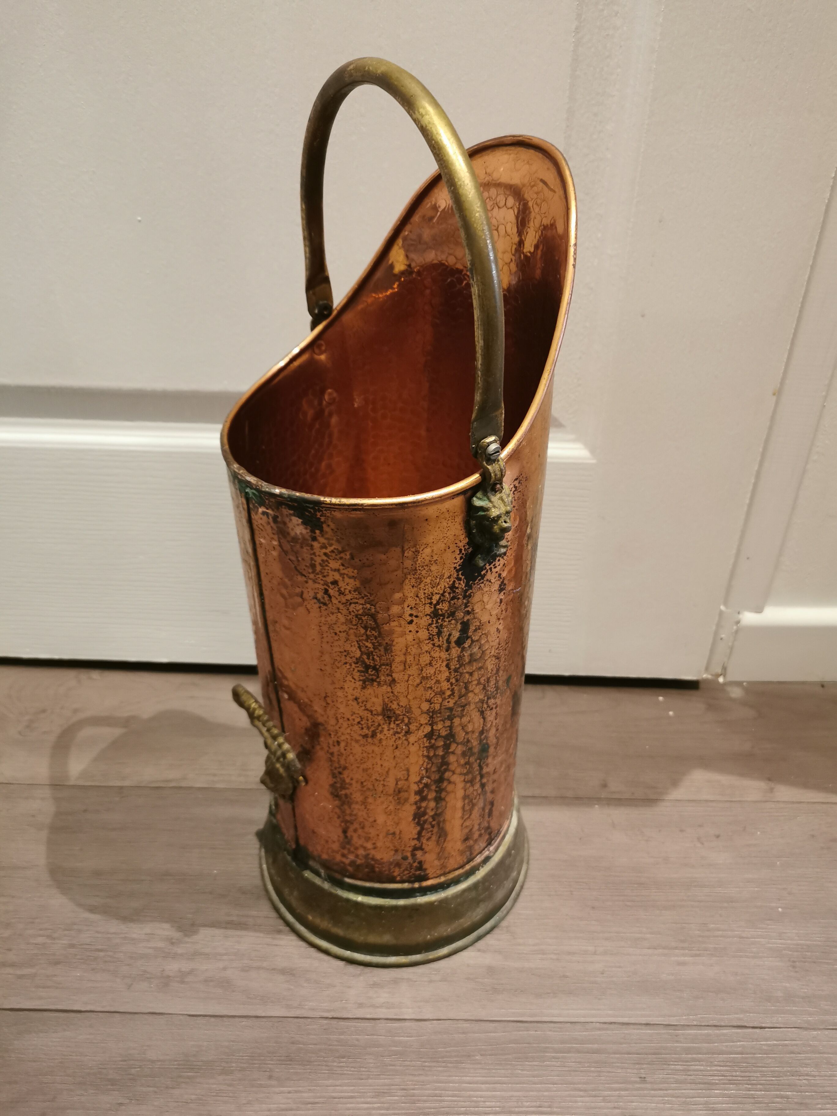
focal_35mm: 27
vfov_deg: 65.3
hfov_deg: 51.4
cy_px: 558
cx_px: 418
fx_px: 870
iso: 500
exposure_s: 1/33.3
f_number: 1.8
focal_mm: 5.58
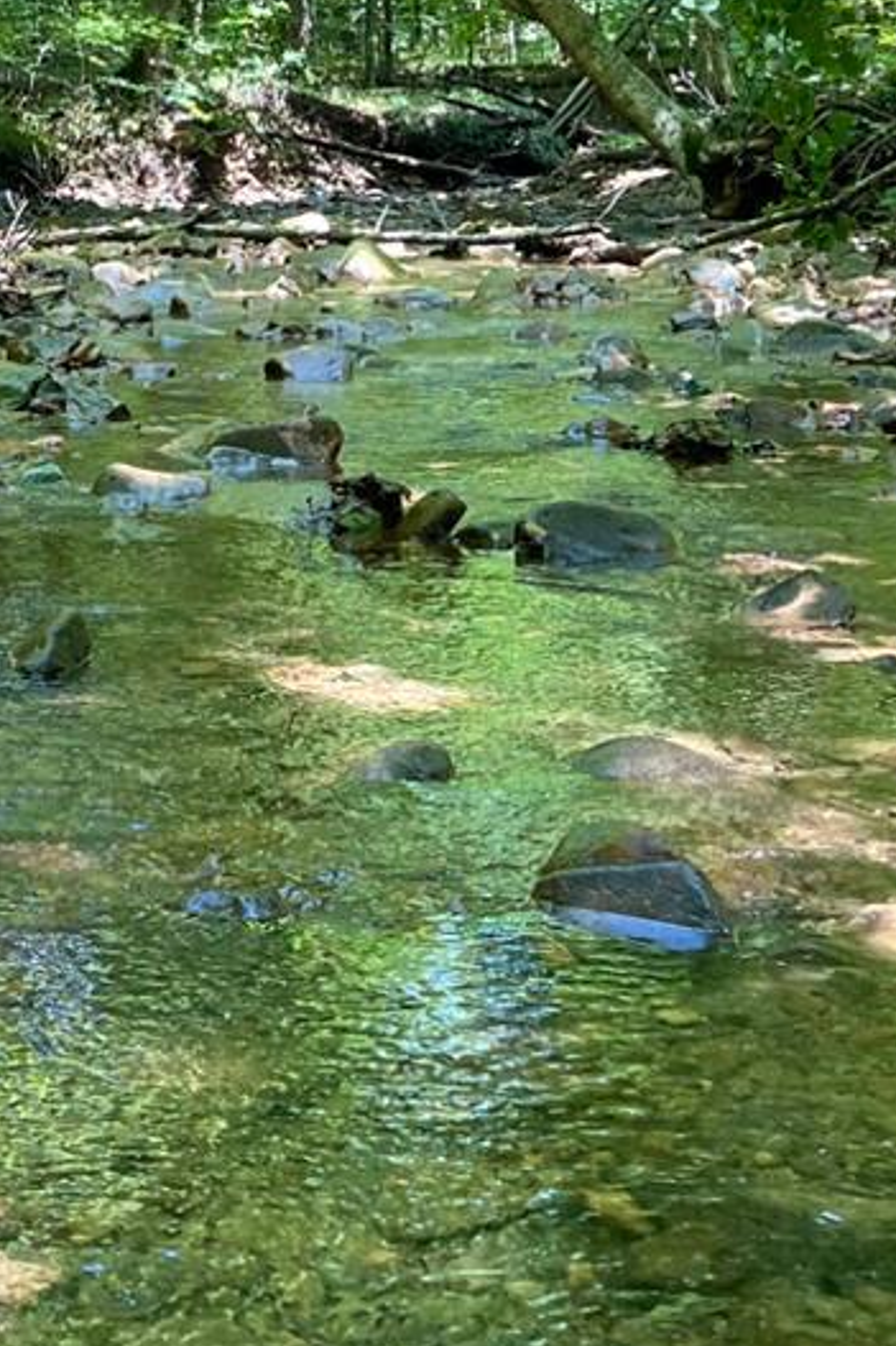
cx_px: 45
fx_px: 2876
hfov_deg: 17.4
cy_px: 212
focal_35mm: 77
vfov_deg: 25.7
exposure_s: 1/121
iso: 50
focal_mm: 5.7
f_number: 1.5
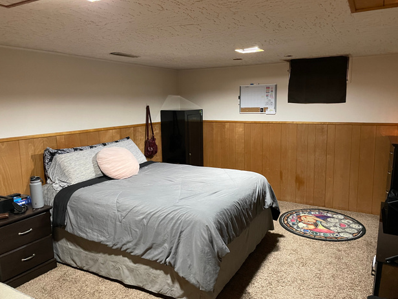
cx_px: 203
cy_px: 149
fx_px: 310
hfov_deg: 65.3
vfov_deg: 51.4
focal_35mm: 27
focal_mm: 4.2
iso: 500
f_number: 1.6
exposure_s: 1/30
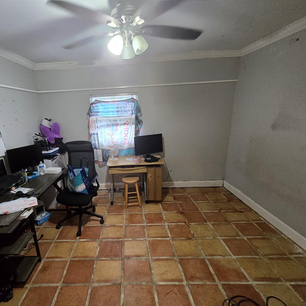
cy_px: 159
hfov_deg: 86.0
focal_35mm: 16
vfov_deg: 87.4
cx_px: 119
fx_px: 160
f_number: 2.2
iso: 1000
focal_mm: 2.2
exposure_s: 1/60
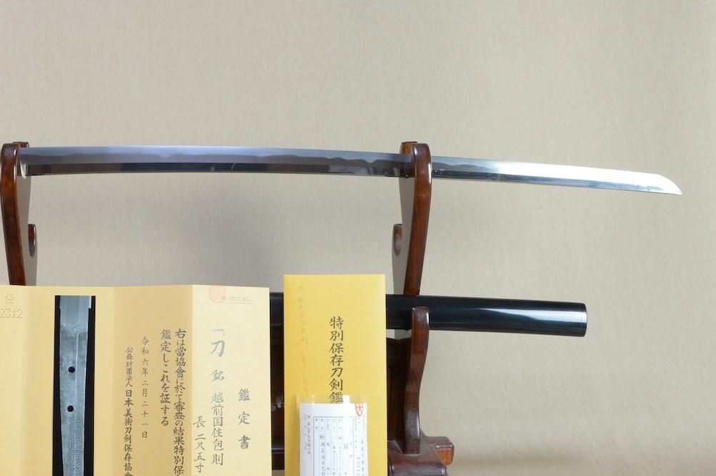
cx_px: 220
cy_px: 197
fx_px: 835
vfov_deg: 31.8
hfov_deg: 45.5
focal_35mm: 42
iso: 400
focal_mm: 20
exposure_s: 1/2
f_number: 11
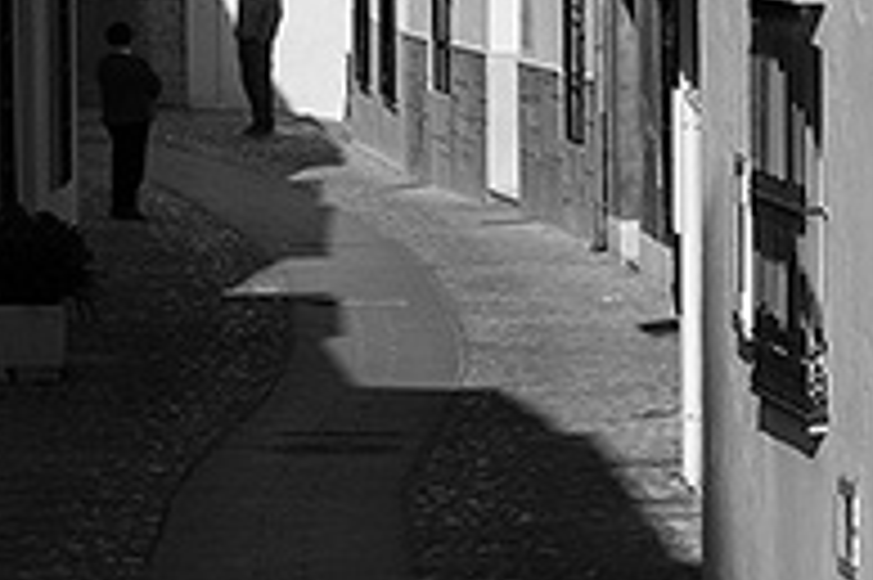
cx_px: 684
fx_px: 7511
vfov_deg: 4.4
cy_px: 225
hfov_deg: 6.6
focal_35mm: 310
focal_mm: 50
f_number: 13
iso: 200
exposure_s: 1/400
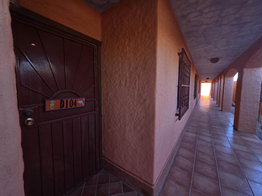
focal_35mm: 13
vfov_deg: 89.9
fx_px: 98
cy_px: 98
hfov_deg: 106.2
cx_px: 131
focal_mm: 2.2
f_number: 1.9
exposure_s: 1/120
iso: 50
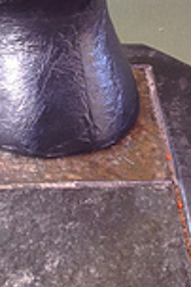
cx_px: 12
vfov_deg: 16.1
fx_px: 957
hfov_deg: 11.3
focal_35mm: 120
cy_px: -94
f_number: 2.4
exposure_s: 1/30
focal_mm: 4.28
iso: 50
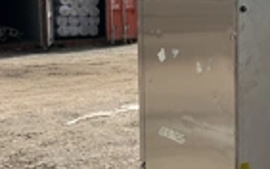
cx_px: 199
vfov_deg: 15.0
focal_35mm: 87
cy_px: 52
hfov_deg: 23.6
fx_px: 640
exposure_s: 1/2801
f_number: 1.8
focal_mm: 3
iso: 25
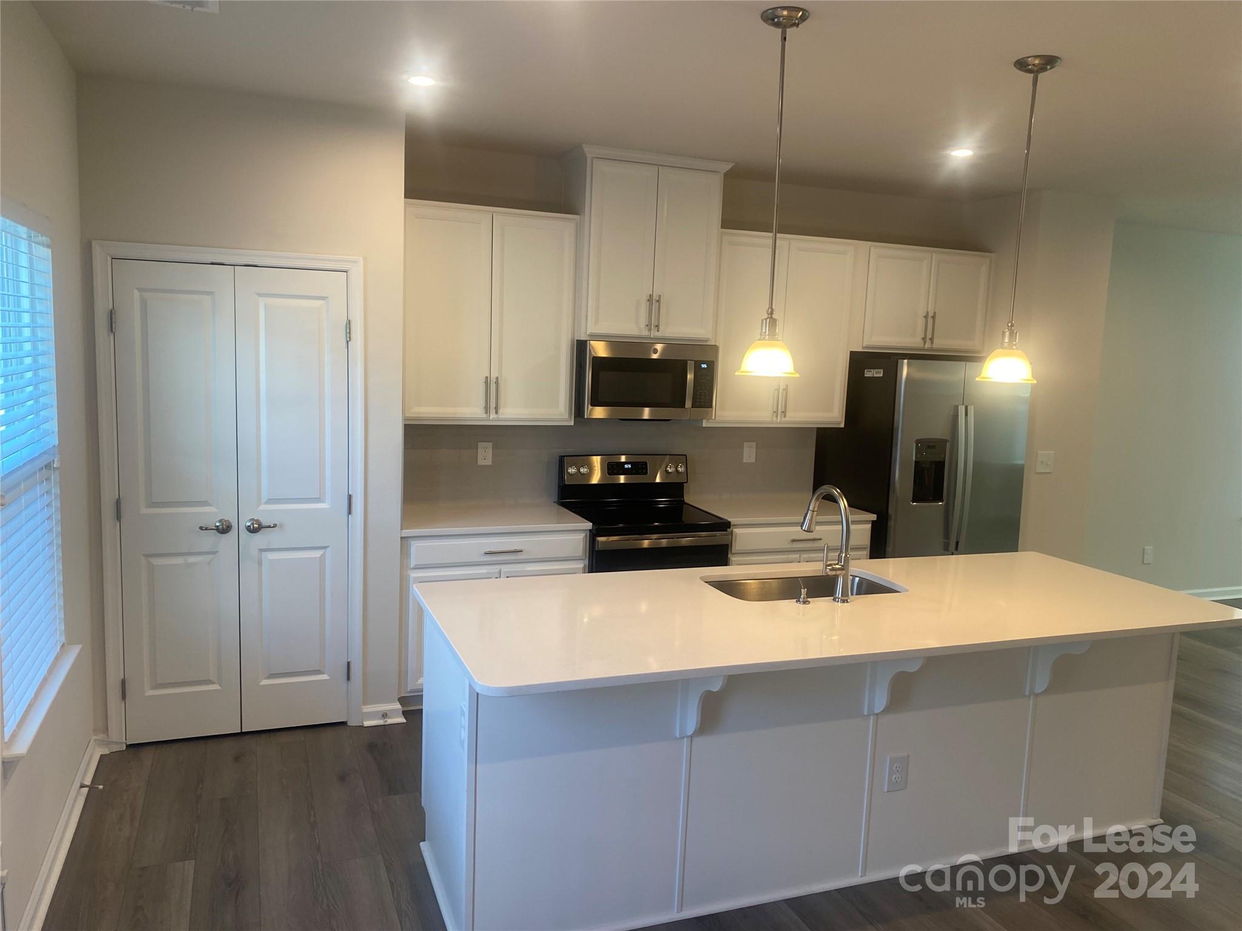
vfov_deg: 53.1
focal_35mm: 26
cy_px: 466
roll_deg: -1.9
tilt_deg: -6.9
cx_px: 621
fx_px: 933
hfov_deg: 67.3
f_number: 1.8
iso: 125
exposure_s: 1/120
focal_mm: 4.25
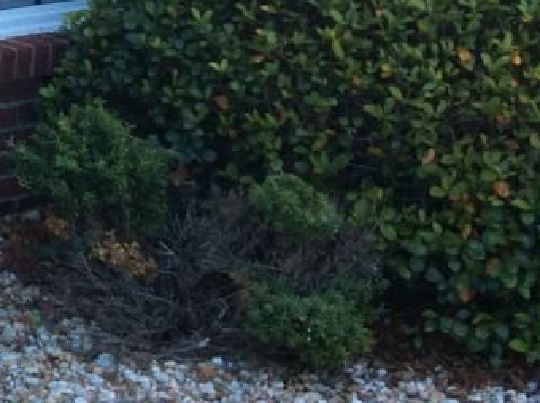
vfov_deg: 12.8
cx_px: -340
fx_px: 1760
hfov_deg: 15.6
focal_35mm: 113
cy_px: -78
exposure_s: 1/157
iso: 32
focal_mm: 3.3
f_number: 2.4
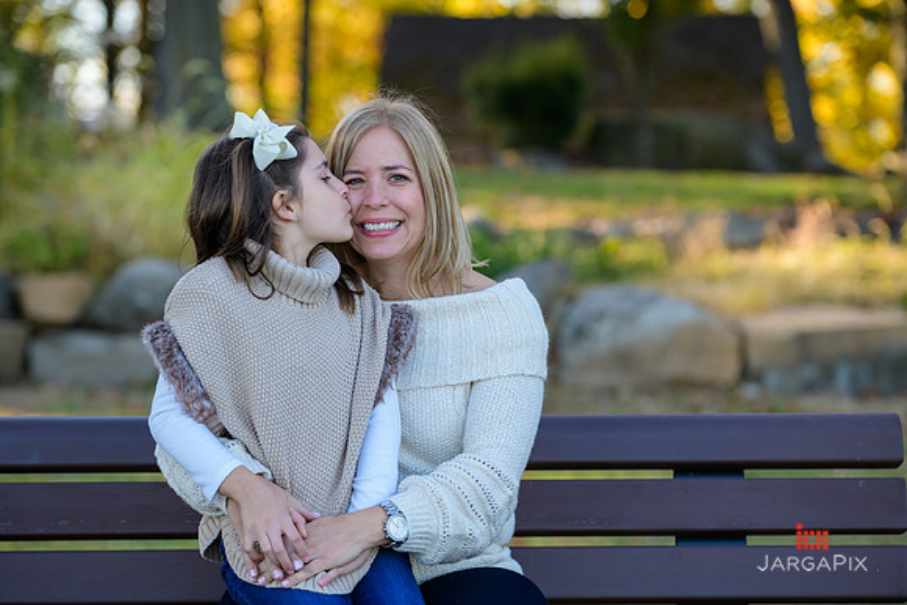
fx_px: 2646
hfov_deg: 19.5
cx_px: 454
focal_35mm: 105
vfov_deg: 13.0
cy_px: 302
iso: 200
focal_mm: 105
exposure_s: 1/250
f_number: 4
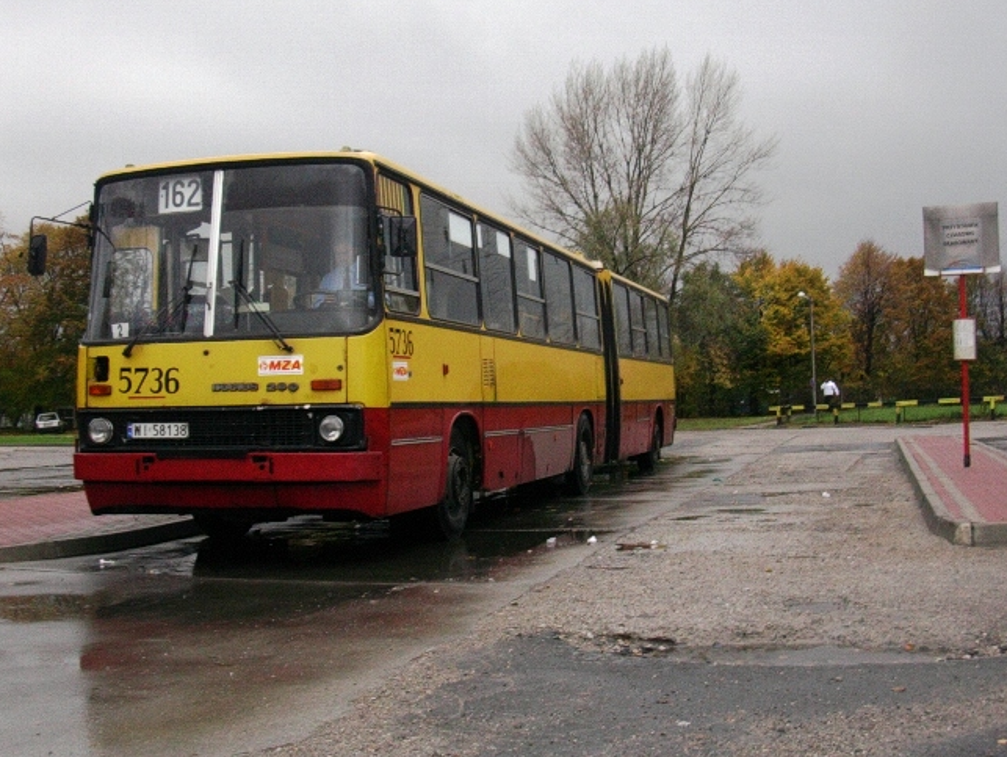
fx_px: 1339
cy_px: 331
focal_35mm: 46
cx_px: 520
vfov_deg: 31.5
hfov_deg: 41.2
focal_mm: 5.6
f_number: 2.7
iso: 70
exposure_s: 1/41.4
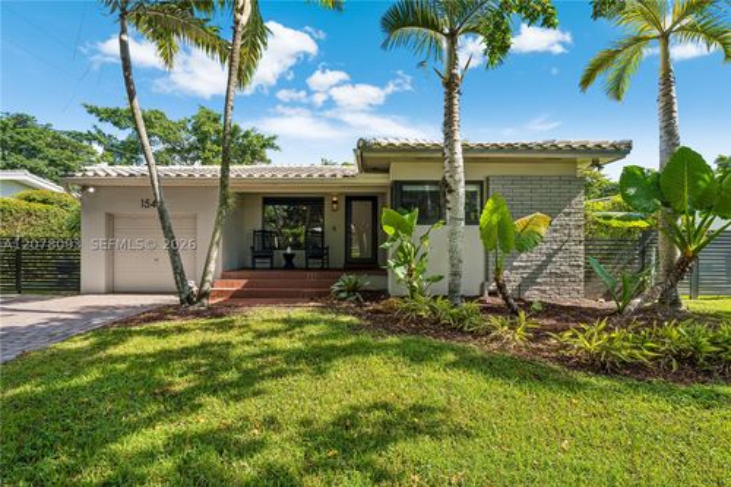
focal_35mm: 17
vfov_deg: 69.8
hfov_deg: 92.6
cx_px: 366
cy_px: 244
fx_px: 349
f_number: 11
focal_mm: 17.2
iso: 100
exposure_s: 1/30
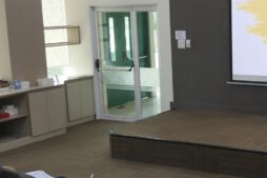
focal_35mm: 69
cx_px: 239
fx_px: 511
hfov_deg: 28.2
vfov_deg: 19.7
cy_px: 104
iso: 640
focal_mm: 12.8
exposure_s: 1/125
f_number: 2.8
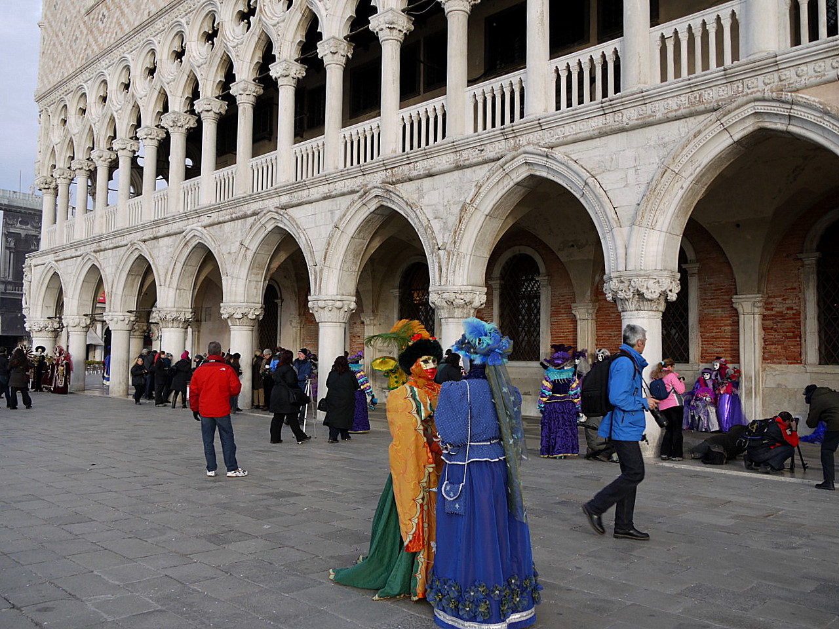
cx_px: 420
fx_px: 679
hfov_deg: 63.4
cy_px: 314
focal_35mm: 28
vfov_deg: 49.7
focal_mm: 14
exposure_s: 1/160
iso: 100
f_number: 5
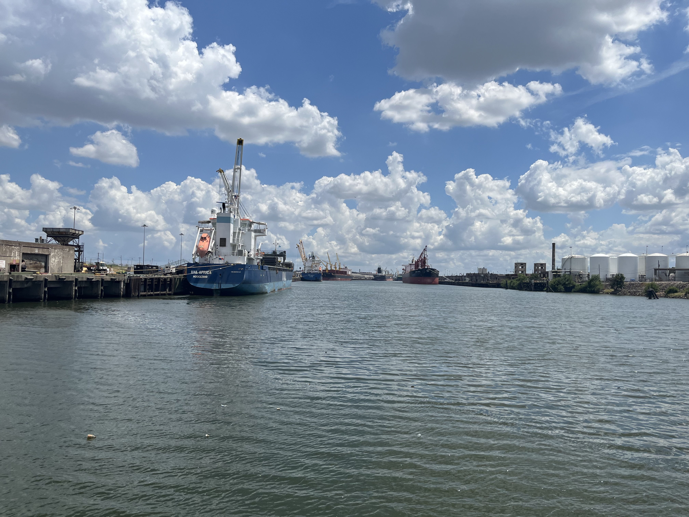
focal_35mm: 26
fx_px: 518
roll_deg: -1.2
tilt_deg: +1.6
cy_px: 258
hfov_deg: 67.3
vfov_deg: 53.1
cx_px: 344
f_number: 1.6
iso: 50
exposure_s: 1/7874
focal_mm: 5.1
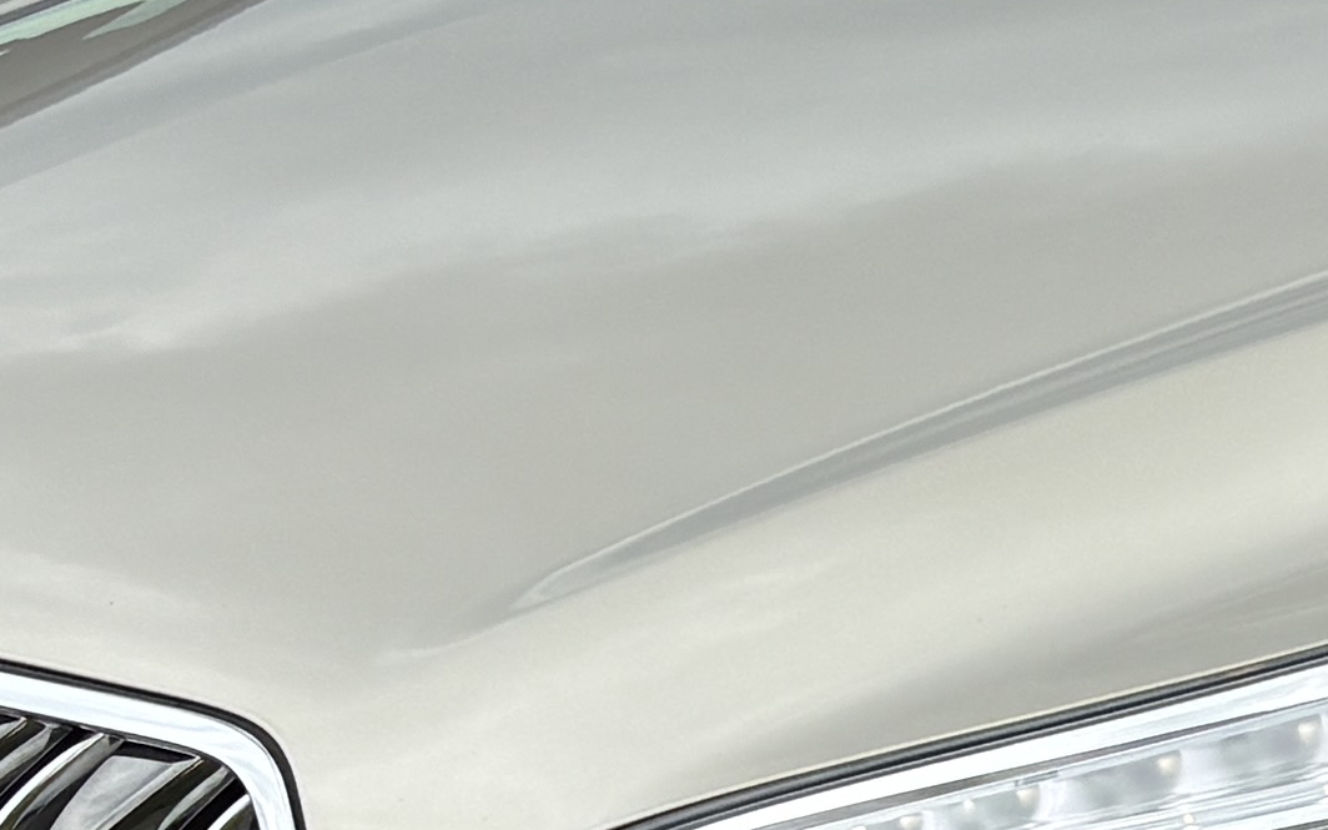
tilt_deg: -17.8
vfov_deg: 8.7
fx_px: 5356
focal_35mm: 148
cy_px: 1120
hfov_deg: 13.2
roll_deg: +2.4
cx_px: 2077
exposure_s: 1/1451
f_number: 1.6
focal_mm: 5.96
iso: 50
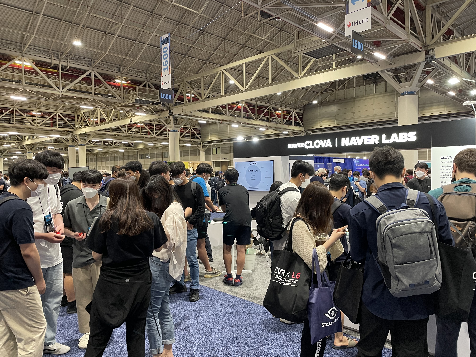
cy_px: 178
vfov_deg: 53.1
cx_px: 238
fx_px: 358
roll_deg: +1.3
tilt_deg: -0.7
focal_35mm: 26
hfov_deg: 67.3
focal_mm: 4.2
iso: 200
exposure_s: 1/60
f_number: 1.6
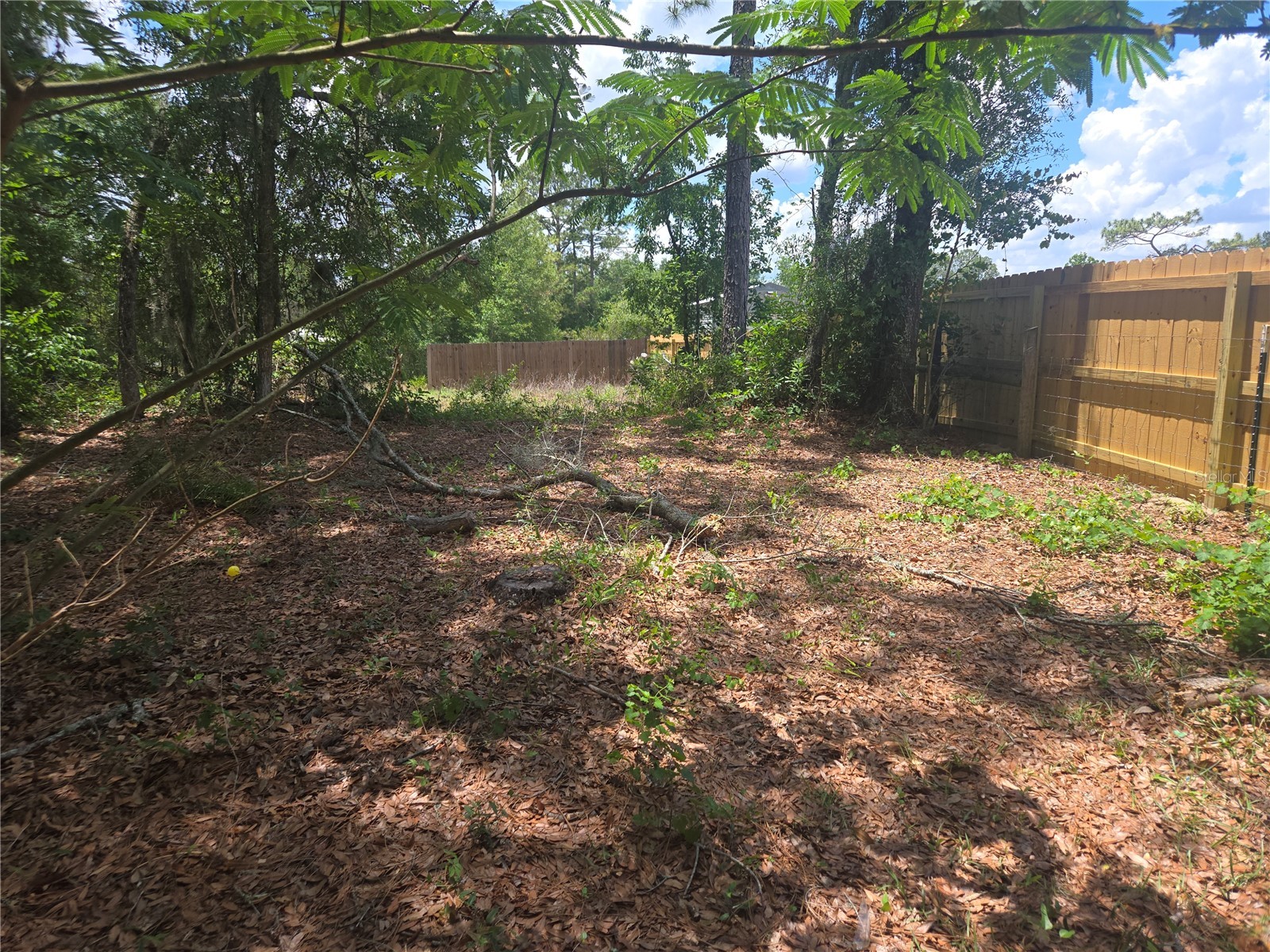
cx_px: 635
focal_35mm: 23
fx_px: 844
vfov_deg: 58.9
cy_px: 476
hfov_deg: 73.9
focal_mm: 5.4
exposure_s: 1/917
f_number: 1.8
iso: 25
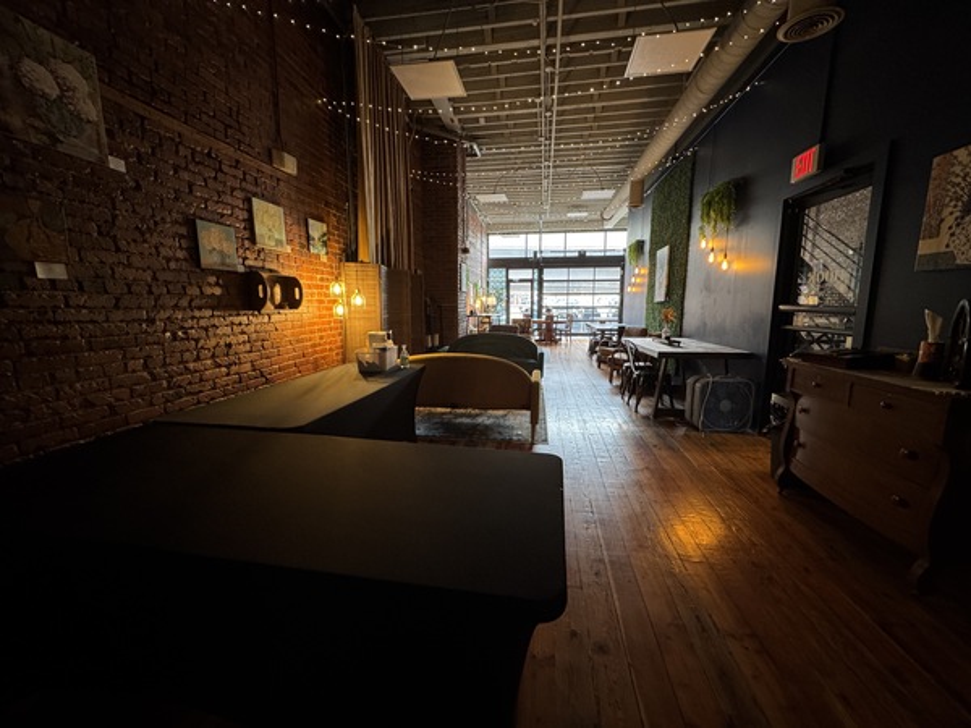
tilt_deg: -9.4
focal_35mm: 14
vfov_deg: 85.7
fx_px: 393
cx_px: 486
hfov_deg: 102.1
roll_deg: +0.1
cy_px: 364
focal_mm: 2.22
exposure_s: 1/60
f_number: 2.2
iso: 320
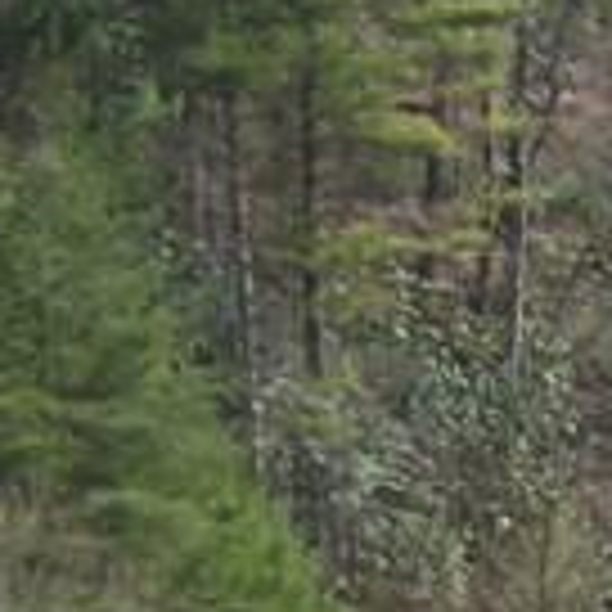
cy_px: 1602
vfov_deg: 6.5
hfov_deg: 6.6
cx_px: 1368
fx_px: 5061
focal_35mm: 253
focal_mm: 6.3
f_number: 2.8
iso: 64
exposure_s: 1/400
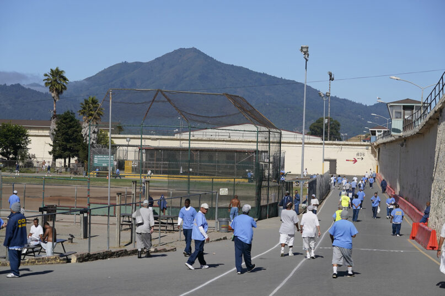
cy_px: 148
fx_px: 952
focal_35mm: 77
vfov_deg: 17.7
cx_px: 222
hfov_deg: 26.3
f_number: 4
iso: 400
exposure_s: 1/8000
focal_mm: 77
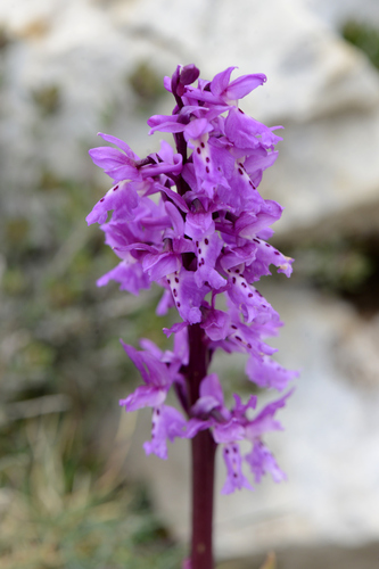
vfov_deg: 19.5
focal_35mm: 105
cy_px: 284
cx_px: 190
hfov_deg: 13.0
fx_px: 1659
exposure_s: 1/400
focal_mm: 105
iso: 640
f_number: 10
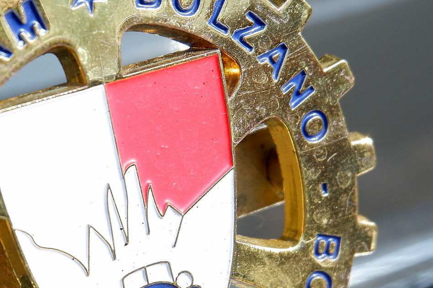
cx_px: 15
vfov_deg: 14.2
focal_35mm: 96
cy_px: 233
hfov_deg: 20.6
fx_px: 1154
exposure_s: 1/420
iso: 200
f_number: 5.6
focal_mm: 25.6
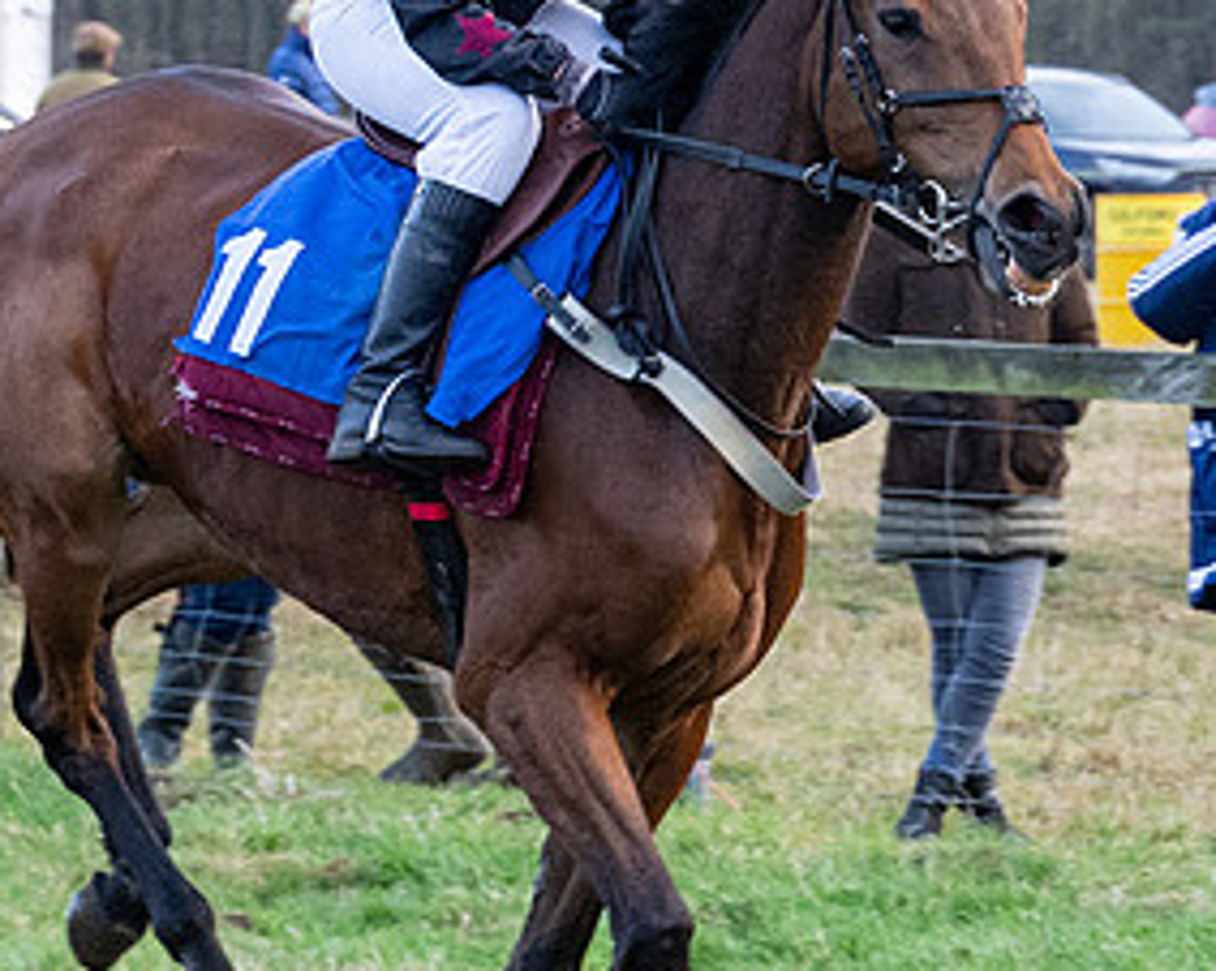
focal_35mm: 347
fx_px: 12480
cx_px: 500
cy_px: 560
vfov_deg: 4.5
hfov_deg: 5.6
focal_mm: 70
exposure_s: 1/500
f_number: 4
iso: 1250
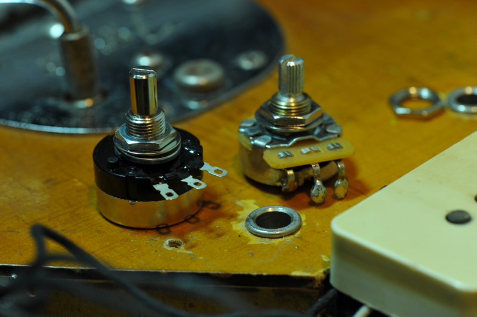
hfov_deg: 19.5
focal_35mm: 105
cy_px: 158
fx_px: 1390
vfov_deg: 13.0
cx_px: 238
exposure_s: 1/10
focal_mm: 105
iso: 800
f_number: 10
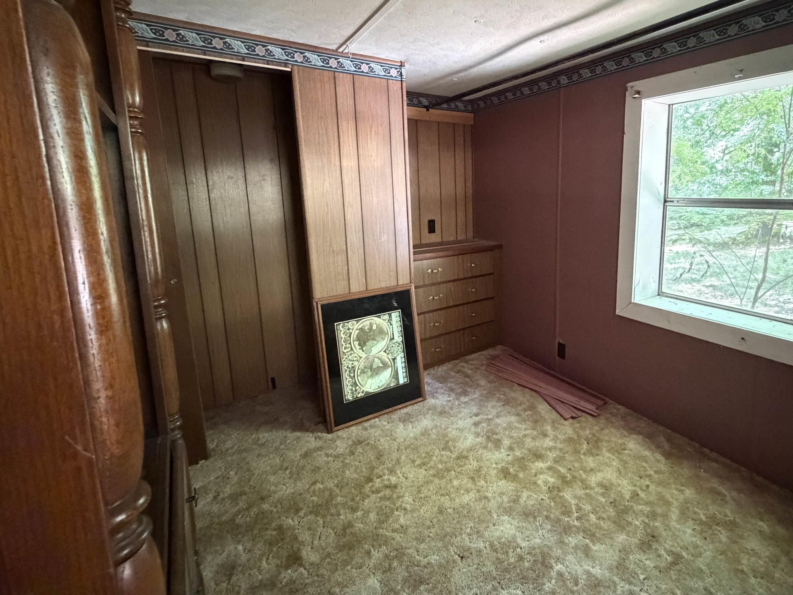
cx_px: 467
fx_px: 389
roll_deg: +1.9
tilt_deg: -9.4
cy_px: 250
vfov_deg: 74.2
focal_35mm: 17
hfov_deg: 90.1
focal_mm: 2.22
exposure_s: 1/60
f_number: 2.2
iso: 1250
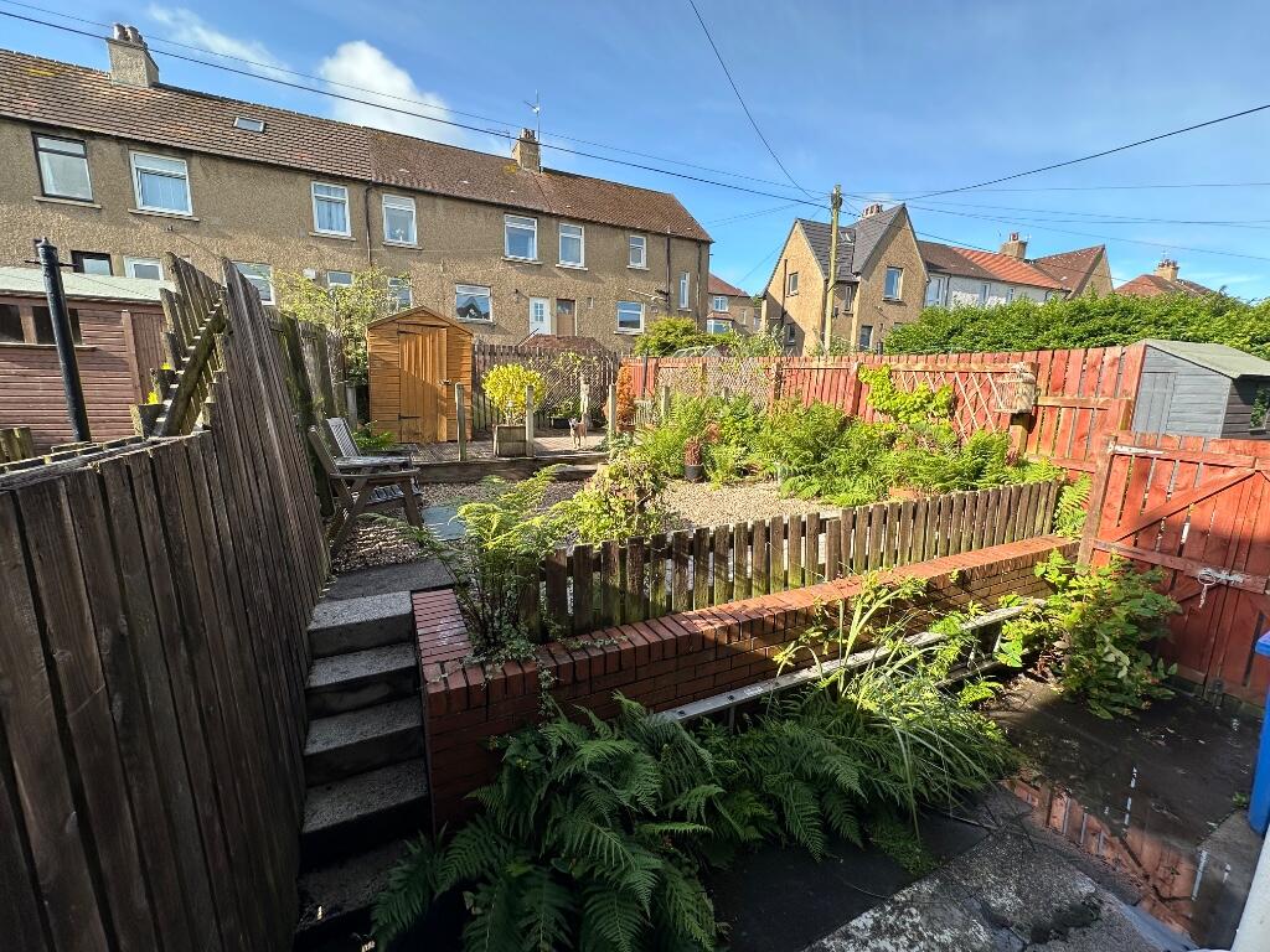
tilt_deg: -9.3
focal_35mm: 14
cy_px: 476
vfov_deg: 85.7
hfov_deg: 102.1
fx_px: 514
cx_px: 635
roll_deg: -1.2
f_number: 2.2
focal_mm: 2.22
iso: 40
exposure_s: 1/487
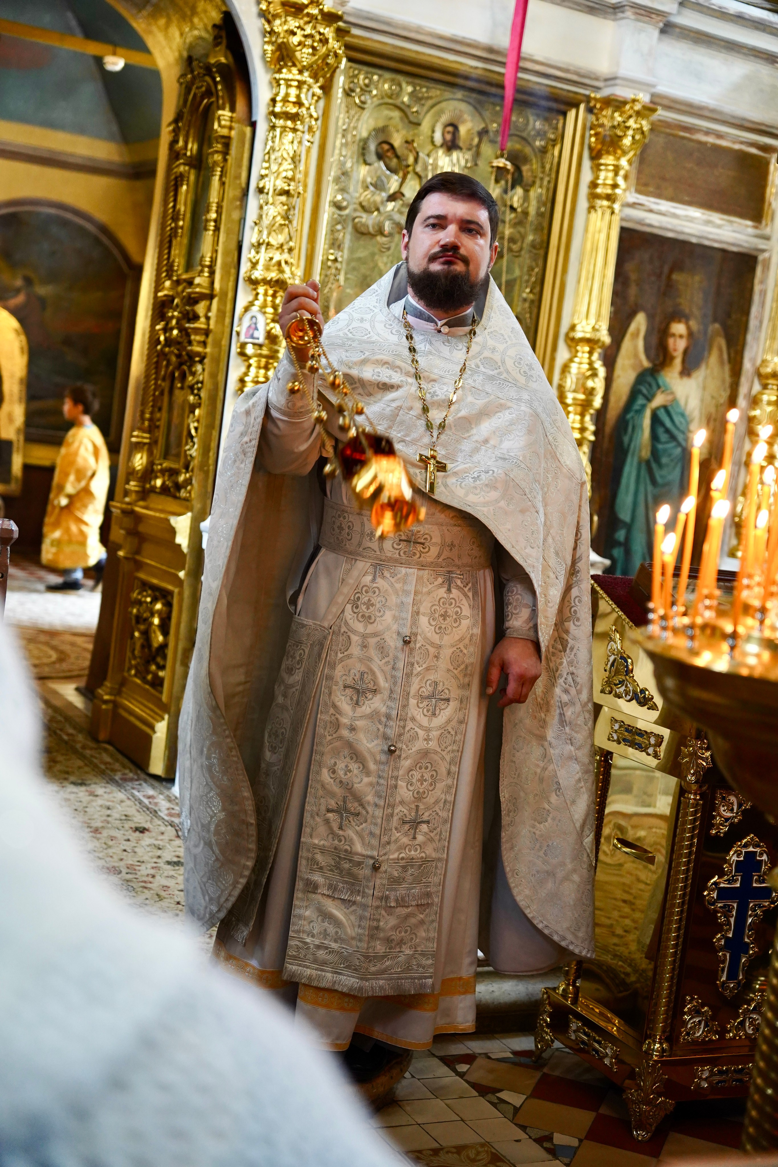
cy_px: 584
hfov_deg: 28.1
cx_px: 389
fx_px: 1556
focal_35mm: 48
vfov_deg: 41.1
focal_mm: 48
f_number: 2.8
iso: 2500
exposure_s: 1/125
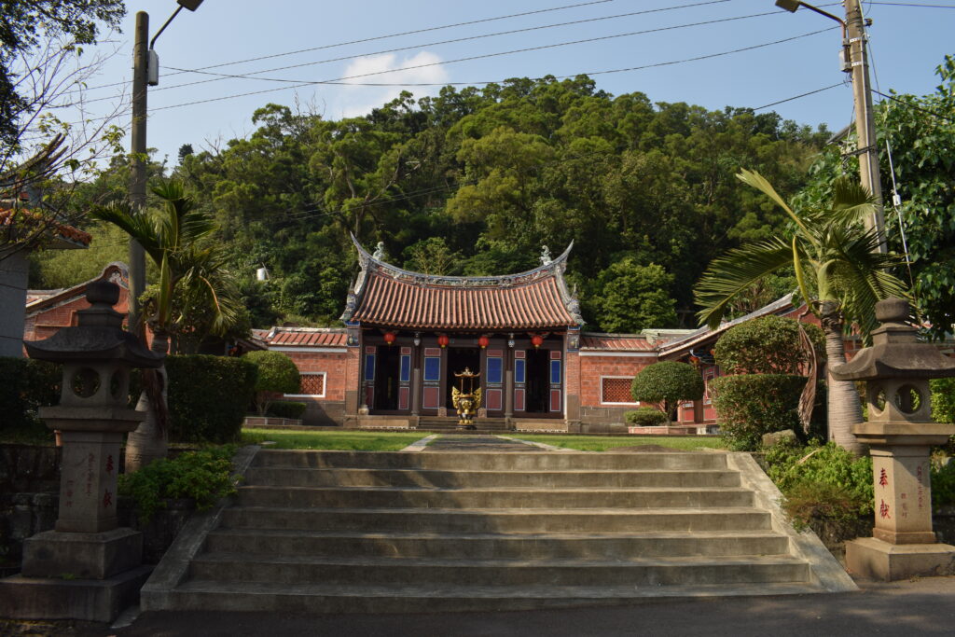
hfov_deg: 67.4
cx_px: 478
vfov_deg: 47.9
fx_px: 716
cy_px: 318
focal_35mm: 27
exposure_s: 1/160
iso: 100
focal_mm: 18
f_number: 11
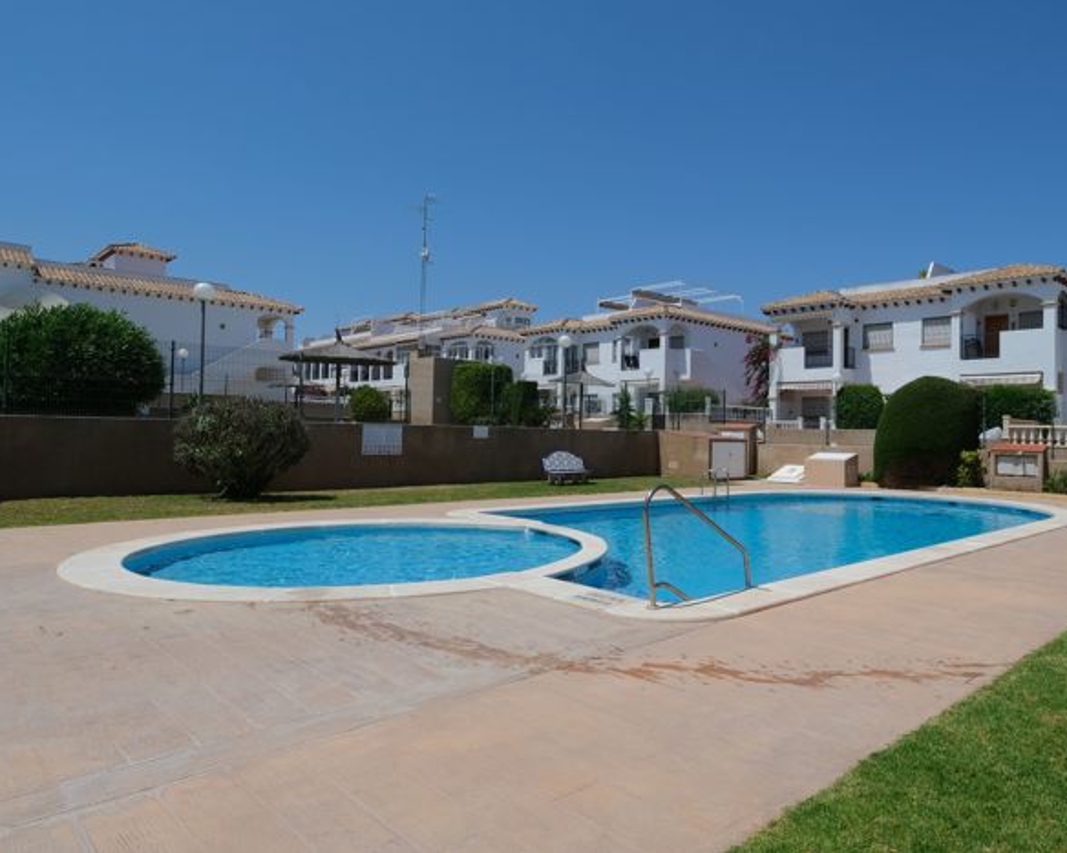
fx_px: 537
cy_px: 427
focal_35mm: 17
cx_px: 628
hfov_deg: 88.8
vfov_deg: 77.0
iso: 160
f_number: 8
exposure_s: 1/550
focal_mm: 10
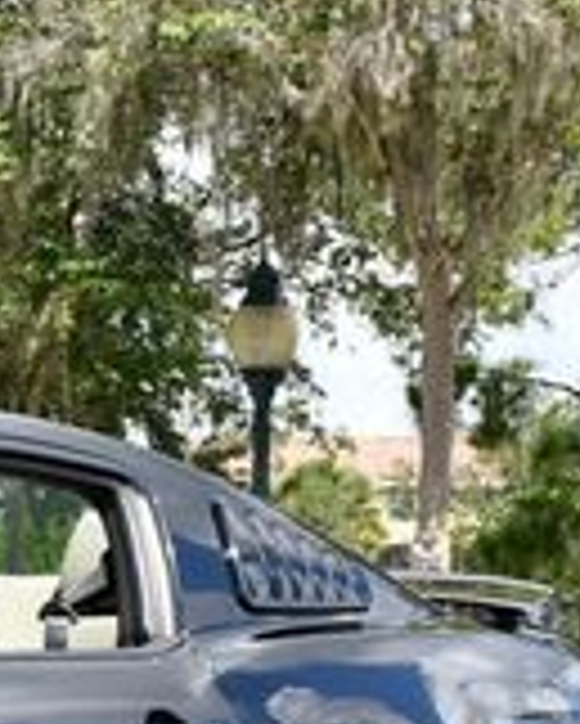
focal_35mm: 164
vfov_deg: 11.7
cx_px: -674
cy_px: 603
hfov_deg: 8.8
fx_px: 3516
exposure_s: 1/250
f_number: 8
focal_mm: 22
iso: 180
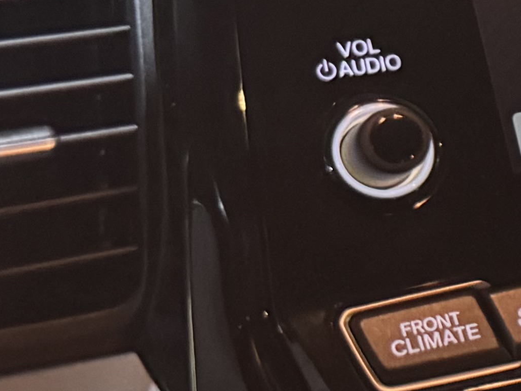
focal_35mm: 134
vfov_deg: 11.0
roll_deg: -4.2
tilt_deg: -15.9
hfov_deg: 11.1
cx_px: 1429
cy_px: 60
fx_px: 2017
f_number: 1.78
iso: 800
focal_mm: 6.76
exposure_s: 1/30
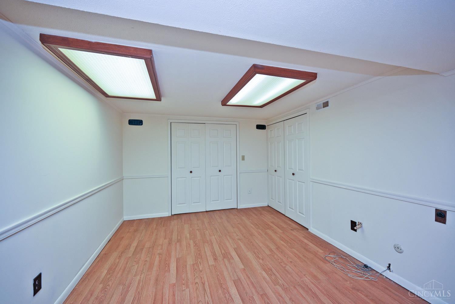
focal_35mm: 14
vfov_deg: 81.2
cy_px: 152
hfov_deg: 104.3
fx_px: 177
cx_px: 228
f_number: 4.5
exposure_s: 1/60
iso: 200
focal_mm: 14
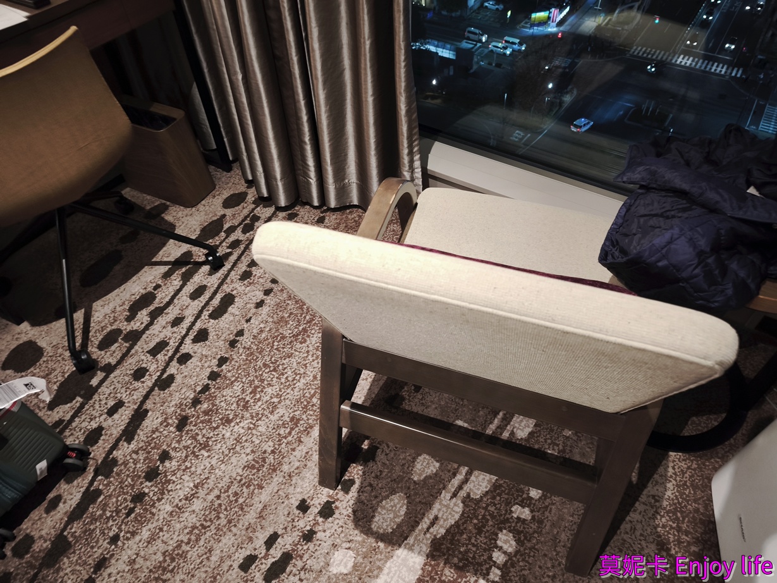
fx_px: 516
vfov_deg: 58.9
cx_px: 388
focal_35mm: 23
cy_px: 292
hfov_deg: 73.9
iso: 640
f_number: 1.6
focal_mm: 6.57
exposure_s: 1/40
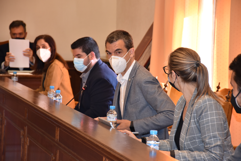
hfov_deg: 13.7
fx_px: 1005
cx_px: 120
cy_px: 80
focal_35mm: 150
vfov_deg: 9.2
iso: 800
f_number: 5.6
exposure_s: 1/60
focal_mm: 100
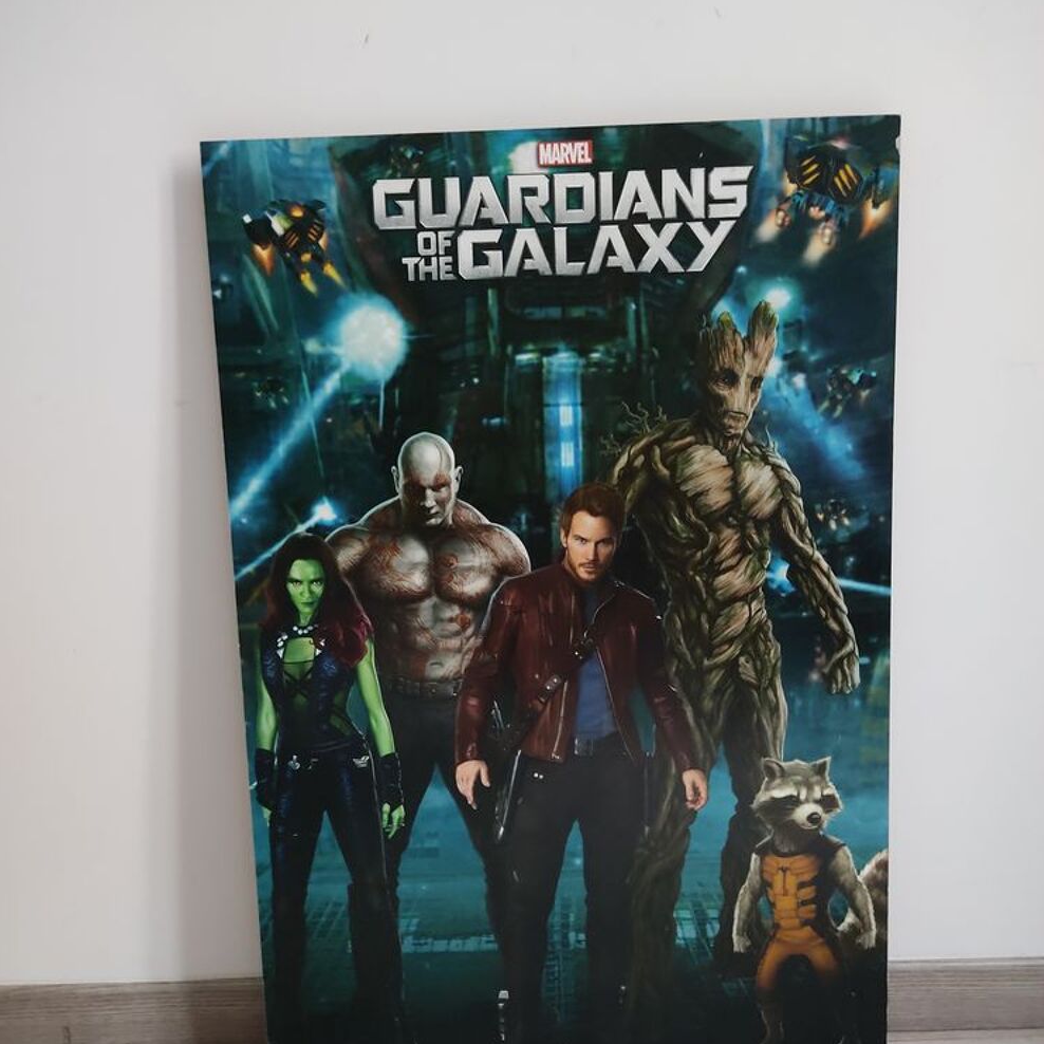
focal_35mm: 31
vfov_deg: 52.3
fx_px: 1058
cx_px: 525
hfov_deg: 52.5
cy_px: 609
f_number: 1.79
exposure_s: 1/17
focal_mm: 4.74
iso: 4859
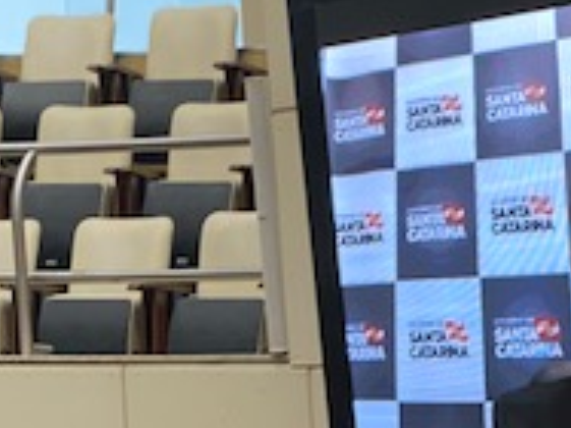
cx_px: 241
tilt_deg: -3.2
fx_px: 2934
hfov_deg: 11.1
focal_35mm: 178
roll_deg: -1.7
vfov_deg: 8.1
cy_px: 697
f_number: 2
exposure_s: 1/60
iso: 100
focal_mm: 6
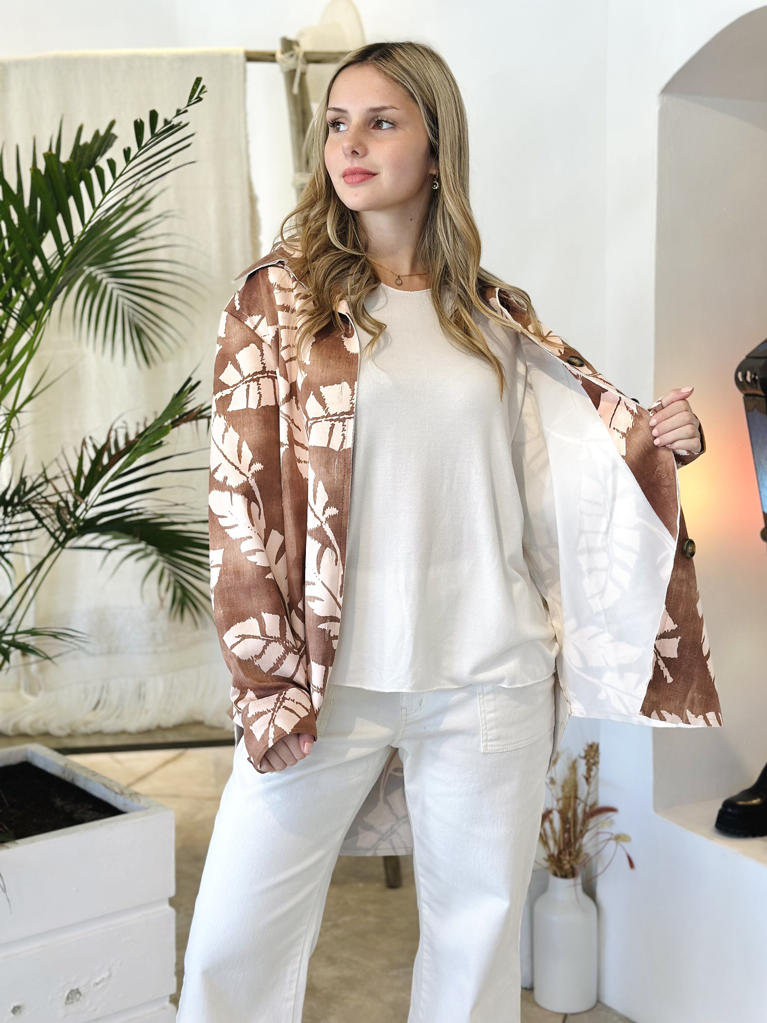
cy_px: 512
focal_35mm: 48
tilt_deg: -5.9
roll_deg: +0.4
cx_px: 384
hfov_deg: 30.3
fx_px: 1418
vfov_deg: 39.7
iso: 64
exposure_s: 1/144
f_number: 1.78
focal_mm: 6.86
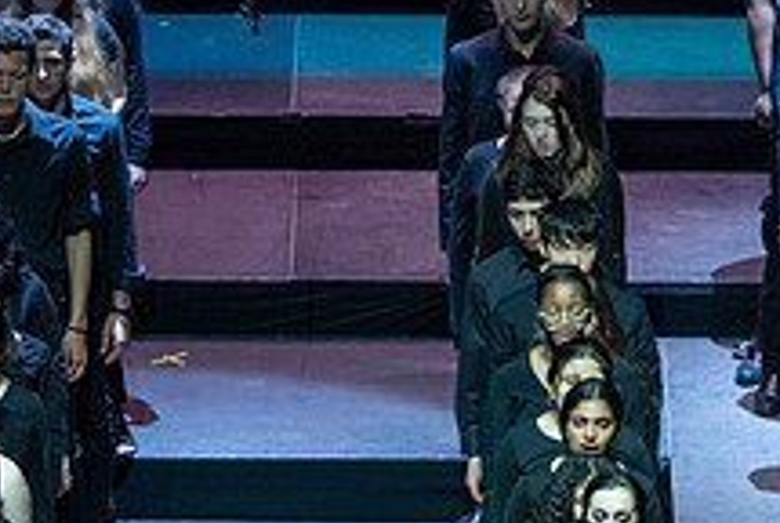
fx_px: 8960
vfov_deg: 3.3
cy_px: 441
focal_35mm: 413
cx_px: 711
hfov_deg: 5.0
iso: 2000
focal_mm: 100
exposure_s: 1/160
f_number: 6.3
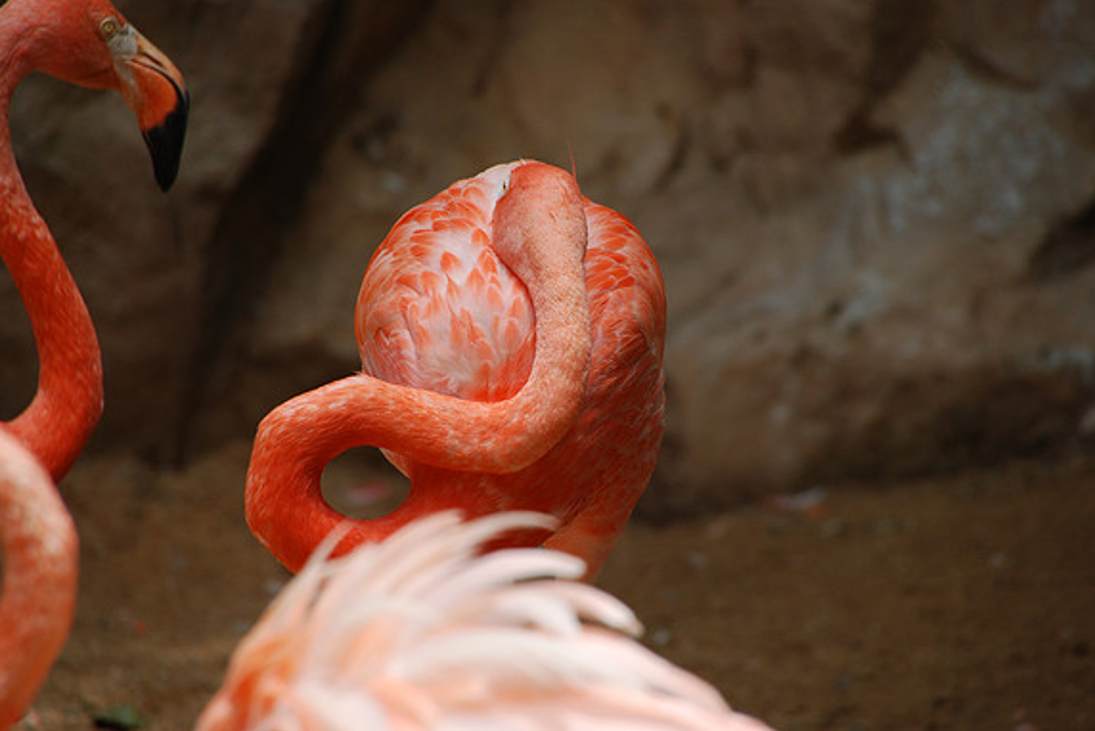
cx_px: 551
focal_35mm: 411
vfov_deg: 3.3
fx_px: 12507
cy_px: 362
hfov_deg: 5.0
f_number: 6.3
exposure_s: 1/500
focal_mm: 270
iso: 250
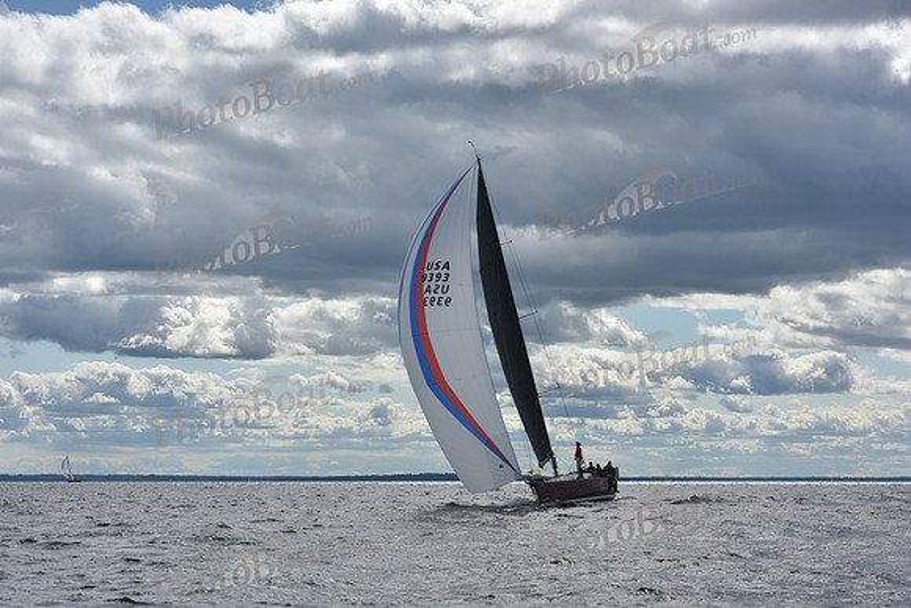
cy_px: 304
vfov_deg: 16.7
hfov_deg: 24.8
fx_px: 2075
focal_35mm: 82
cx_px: 456
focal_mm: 82
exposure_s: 1/1000
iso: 250
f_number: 11
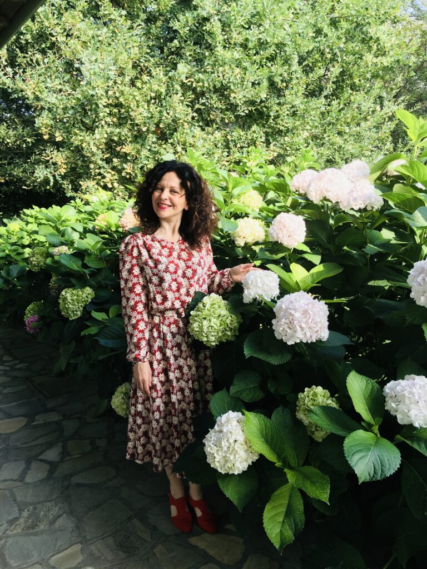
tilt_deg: -9.6
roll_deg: +3.8
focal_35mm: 29
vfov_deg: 61.7
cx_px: 214
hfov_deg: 48.2
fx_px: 477
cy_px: 284
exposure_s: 1/225
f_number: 2.2
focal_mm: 4.15
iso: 25
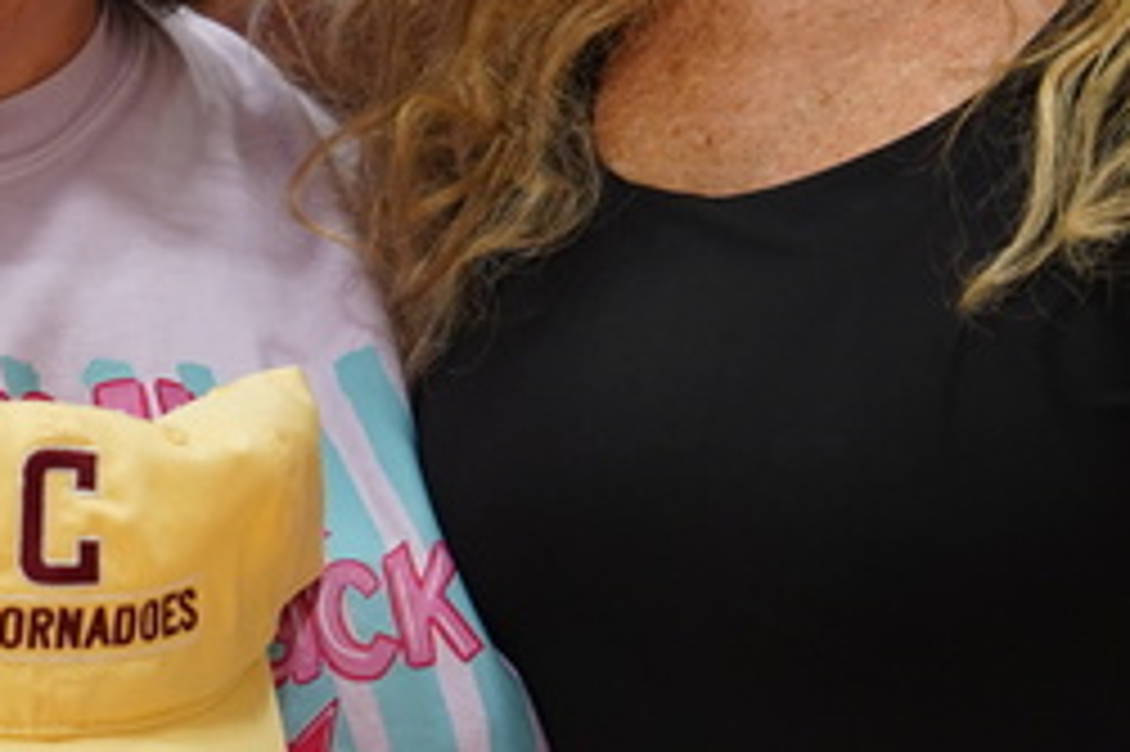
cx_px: 167
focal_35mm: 233
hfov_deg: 8.8
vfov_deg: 5.9
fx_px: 7309
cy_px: 236
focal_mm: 57
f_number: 2.8
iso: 640
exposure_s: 1/160
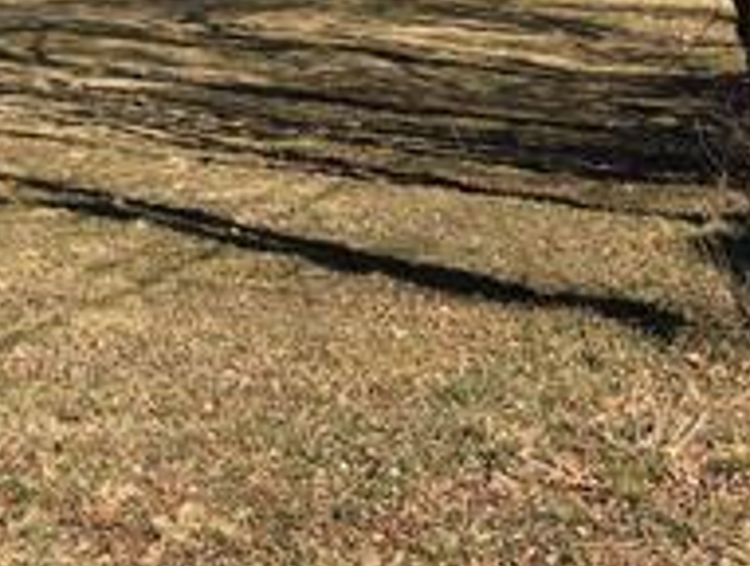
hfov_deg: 19.2
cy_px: -106
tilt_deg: -1.0
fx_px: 2106
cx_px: -110
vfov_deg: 14.8
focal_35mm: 97
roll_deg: -2.2
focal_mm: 4.15
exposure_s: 1/1709
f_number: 2.2
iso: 25
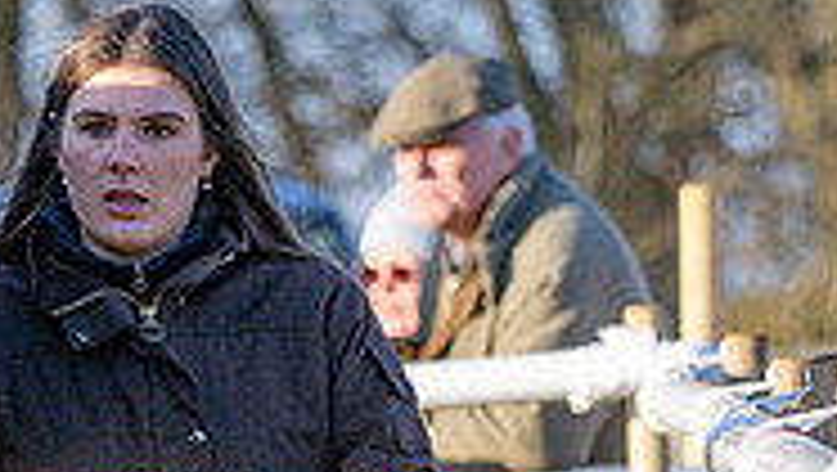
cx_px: 129
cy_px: 646
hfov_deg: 2.3
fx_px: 20569
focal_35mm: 926
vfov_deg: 1.3
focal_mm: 150
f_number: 4
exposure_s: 1/1000
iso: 400
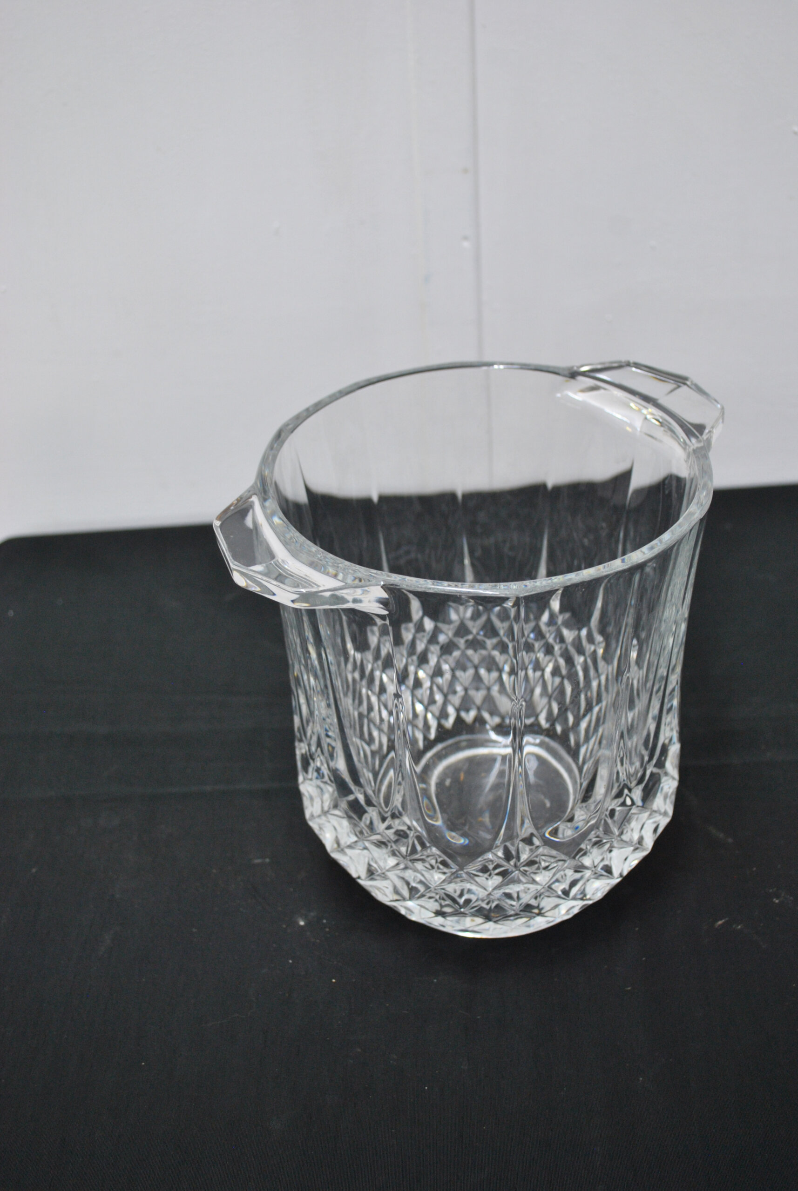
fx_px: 1293
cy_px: 596
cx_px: 399
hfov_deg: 34.3
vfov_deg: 49.5
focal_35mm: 39
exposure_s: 1/20
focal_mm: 26
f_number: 4.2
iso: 400
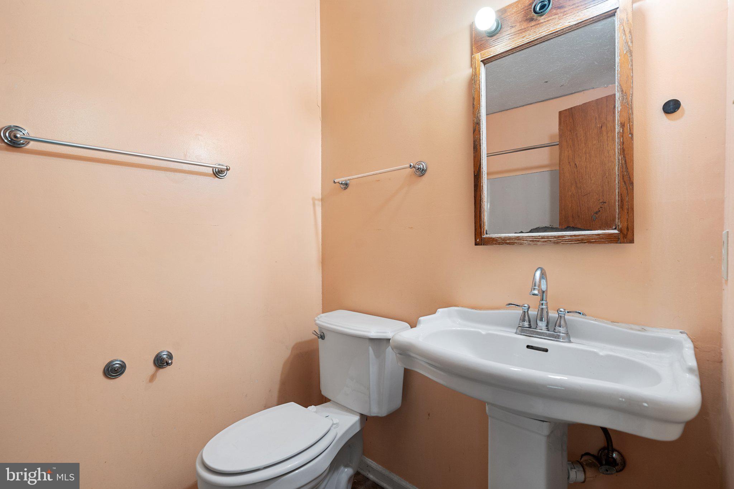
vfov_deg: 73.7
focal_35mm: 16
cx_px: 367
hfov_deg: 96.7
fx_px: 326
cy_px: 244
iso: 500
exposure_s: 1/6
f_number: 8
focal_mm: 16
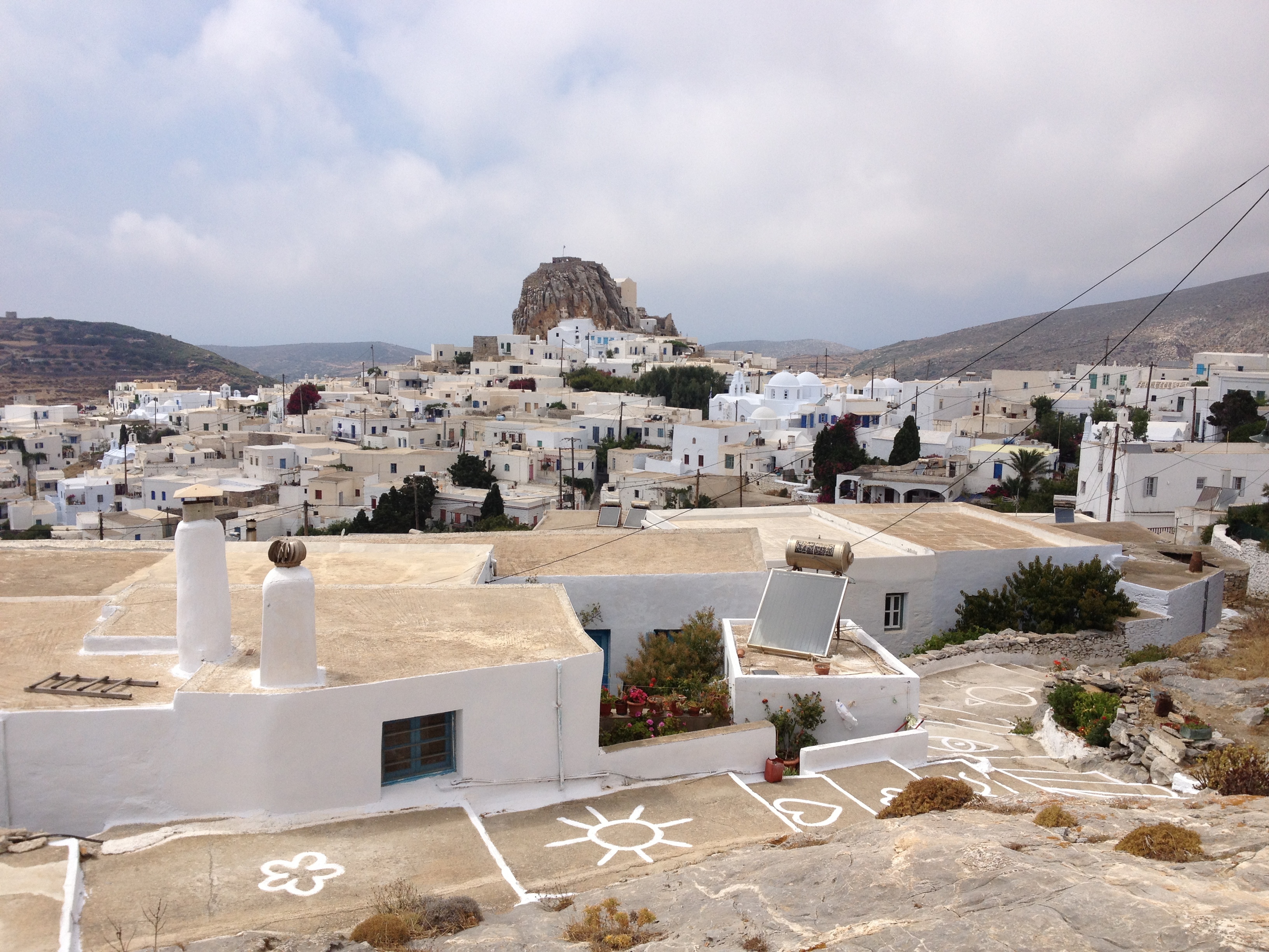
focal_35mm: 35
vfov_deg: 40.7
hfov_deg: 52.6
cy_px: 476
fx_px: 1283
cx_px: 634
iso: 50
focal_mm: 4.28
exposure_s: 1/2907
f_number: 2.4
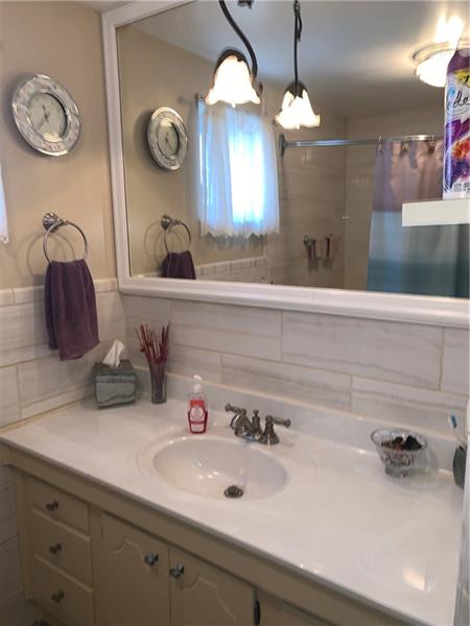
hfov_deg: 53.1
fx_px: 471
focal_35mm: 26
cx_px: 235
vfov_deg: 67.3
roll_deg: +0.9
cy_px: 313
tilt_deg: -9.8
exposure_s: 1/15
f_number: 1.8
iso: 32
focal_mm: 4.25
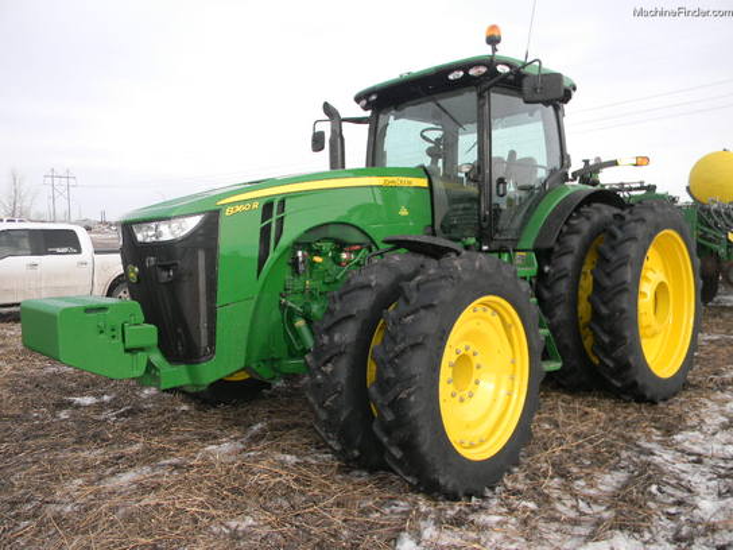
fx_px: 593
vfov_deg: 49.7
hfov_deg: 63.4
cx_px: 366
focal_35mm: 28
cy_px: 275
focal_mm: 5
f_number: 3.5
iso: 112
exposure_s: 1/494
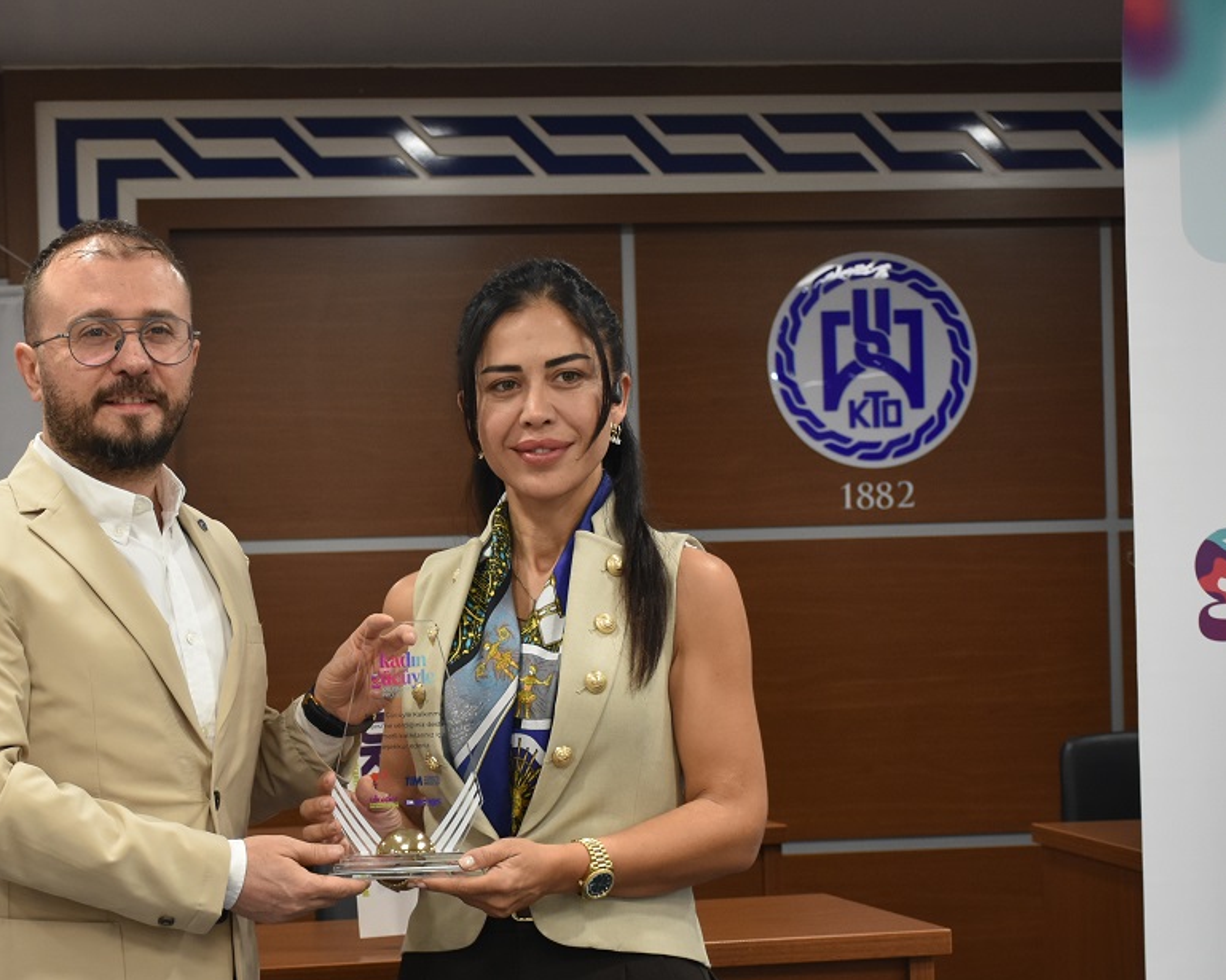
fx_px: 3229
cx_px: 330
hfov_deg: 21.3
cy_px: 597
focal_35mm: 89
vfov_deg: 17.2
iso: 800
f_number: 5
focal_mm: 38
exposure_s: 1/100
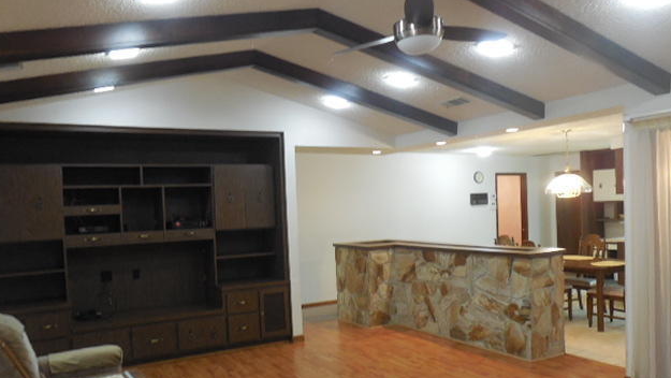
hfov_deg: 66.1
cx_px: 335
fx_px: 516
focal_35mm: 29
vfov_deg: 40.1
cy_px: 220
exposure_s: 1/10
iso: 400
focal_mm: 4.6
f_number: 3.5
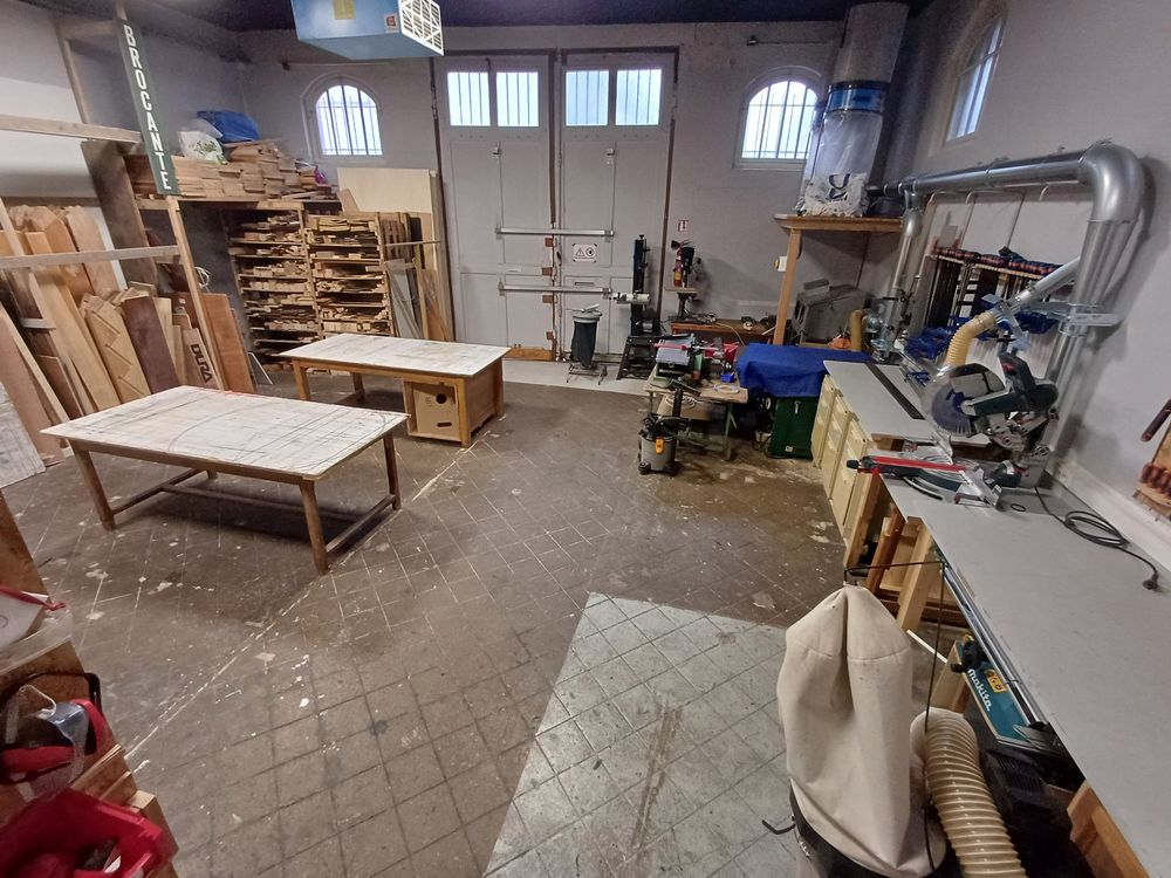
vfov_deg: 78.1
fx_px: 541
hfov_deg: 94.5
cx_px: 586
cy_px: 439
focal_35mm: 16
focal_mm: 1.64
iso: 250
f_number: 2.2
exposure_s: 1/25
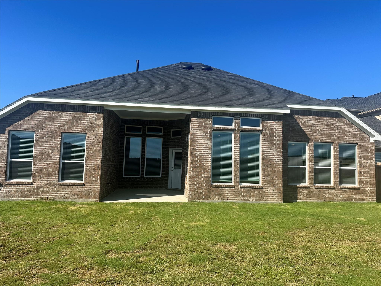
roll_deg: -1.8
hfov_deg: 71.6
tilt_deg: +4.0
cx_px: 190
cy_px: 143
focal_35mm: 24
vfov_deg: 56.8
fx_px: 264
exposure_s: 1/3717
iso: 80
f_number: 1.78
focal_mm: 6.86
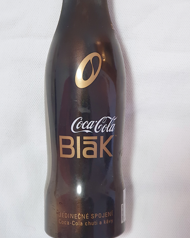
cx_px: 97
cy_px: 97
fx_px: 499
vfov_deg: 26.7
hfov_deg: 21.6
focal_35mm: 71
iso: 250
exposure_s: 1/15
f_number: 2.4
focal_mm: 6
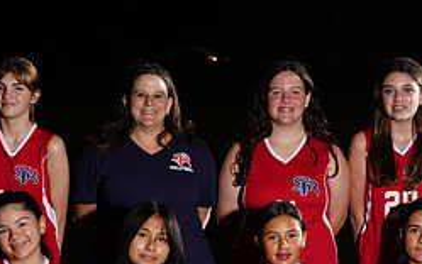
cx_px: 127
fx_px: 2728
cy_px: 326
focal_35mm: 237
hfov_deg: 8.8
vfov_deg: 5.5
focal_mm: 100
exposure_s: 1/125
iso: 400
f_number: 9
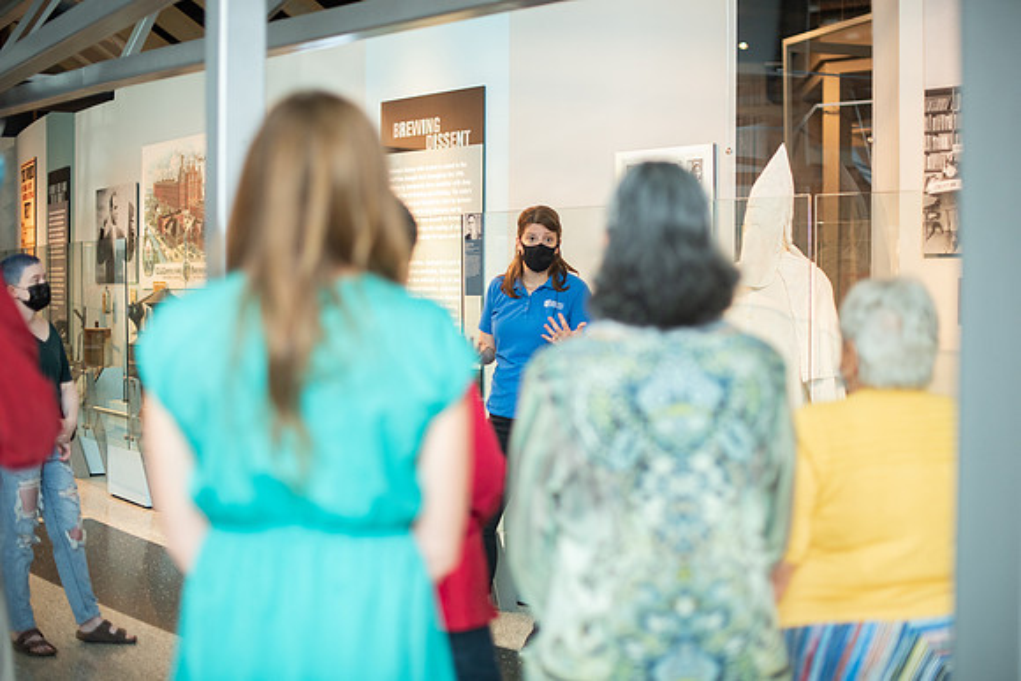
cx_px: 516
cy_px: 341
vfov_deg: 26.5
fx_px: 1447
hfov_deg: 38.9
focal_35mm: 51
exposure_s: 1/200
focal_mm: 50
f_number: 1.8
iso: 640
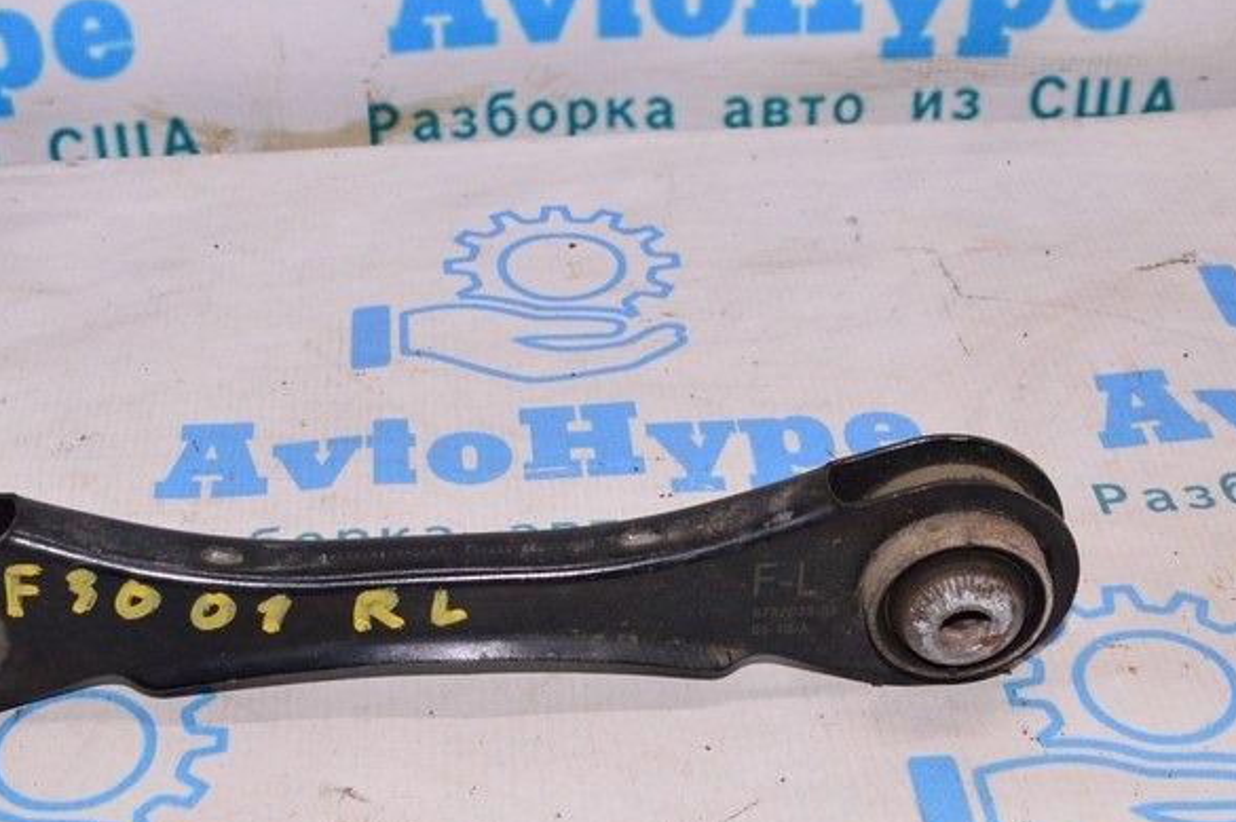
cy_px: 559
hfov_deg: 31.9
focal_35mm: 63
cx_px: 539
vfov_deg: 21.4
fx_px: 2161
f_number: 8
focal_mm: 24
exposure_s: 1/200
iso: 1600
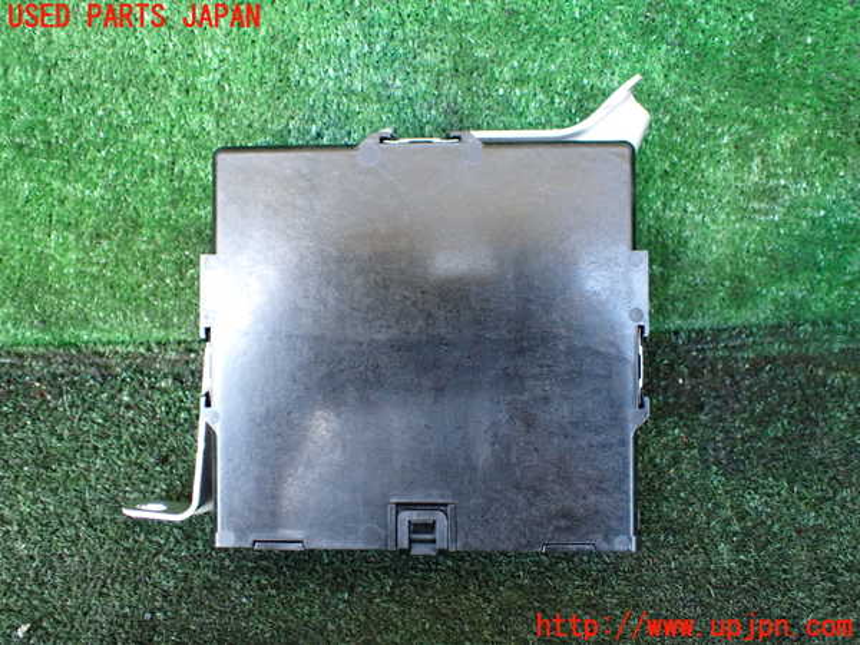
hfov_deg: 60.0
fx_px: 745
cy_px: 322
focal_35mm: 30
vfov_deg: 46.8
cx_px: 430
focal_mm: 5.4
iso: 800
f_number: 2.3
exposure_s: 1/80
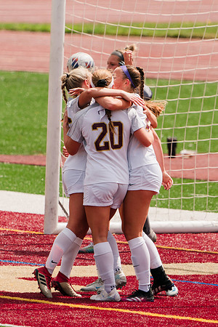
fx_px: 9316
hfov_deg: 1.3
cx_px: 128
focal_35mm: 1026
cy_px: 153
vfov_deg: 2.0
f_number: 6.3
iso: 250
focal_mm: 600
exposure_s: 1/1600
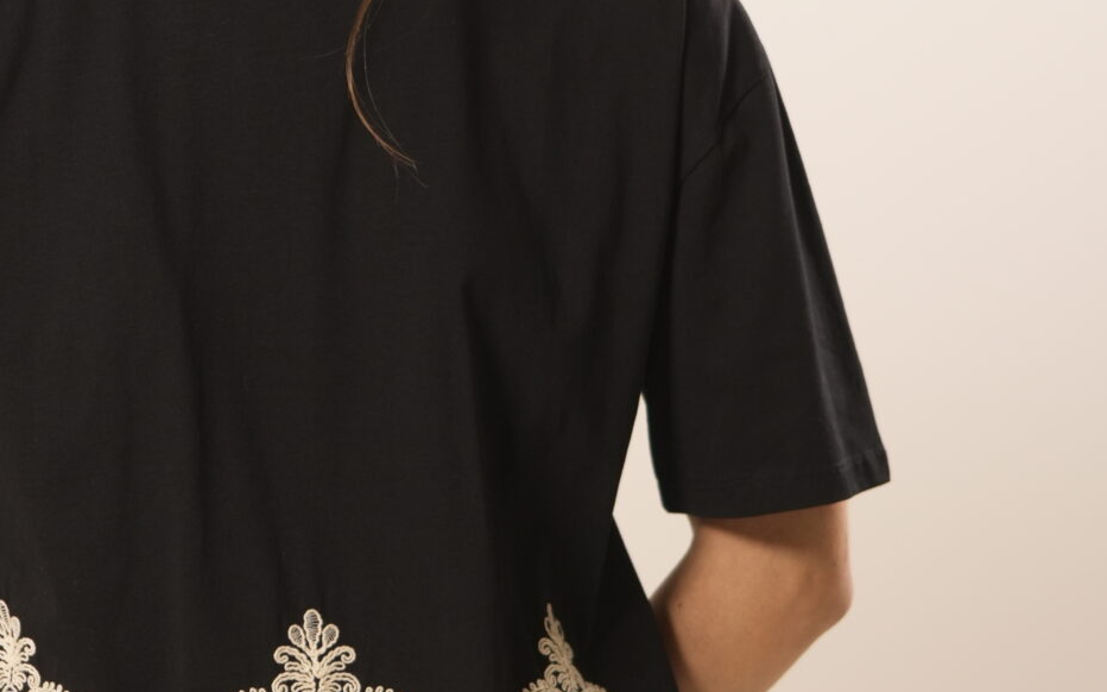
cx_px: 274
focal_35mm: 140
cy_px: 233
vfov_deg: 9.4
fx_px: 4223
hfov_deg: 14.9
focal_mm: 50
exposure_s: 1/60
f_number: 3.2
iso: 400
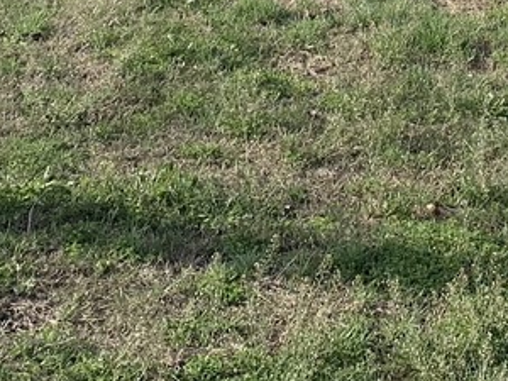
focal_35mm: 125
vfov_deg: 10.9
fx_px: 1834
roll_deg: -1.6
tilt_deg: -2.2
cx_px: 396
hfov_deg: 15.7
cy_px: -356
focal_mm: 4.25
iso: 25
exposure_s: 1/1718
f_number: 1.8
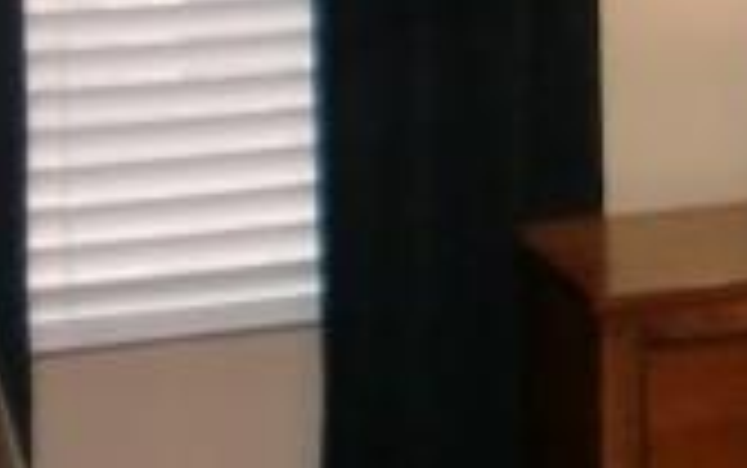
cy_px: -202
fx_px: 2913
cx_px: 1305
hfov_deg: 13.3
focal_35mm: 143
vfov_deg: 9.0
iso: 400
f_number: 3.1
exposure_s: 1/60
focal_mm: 6.3
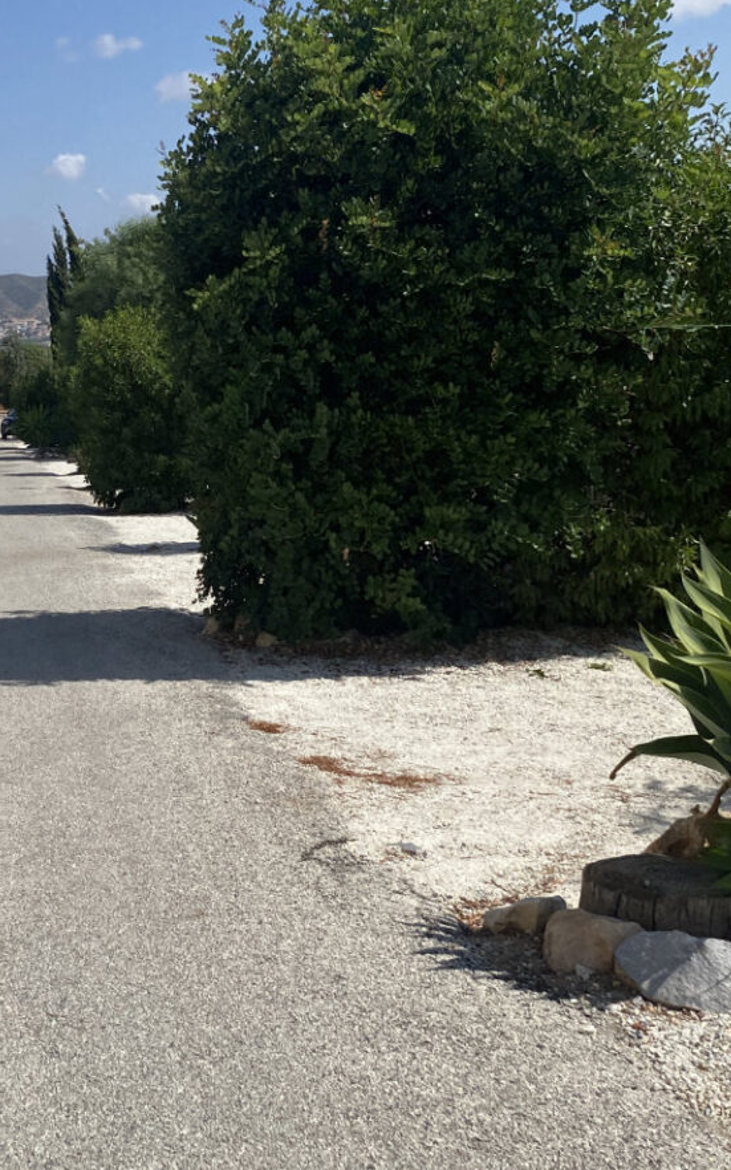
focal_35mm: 48
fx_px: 1531
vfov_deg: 41.8
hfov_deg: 26.2
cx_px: 114
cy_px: 606
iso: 32
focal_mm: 4.2
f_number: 1.8
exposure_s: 1/4808
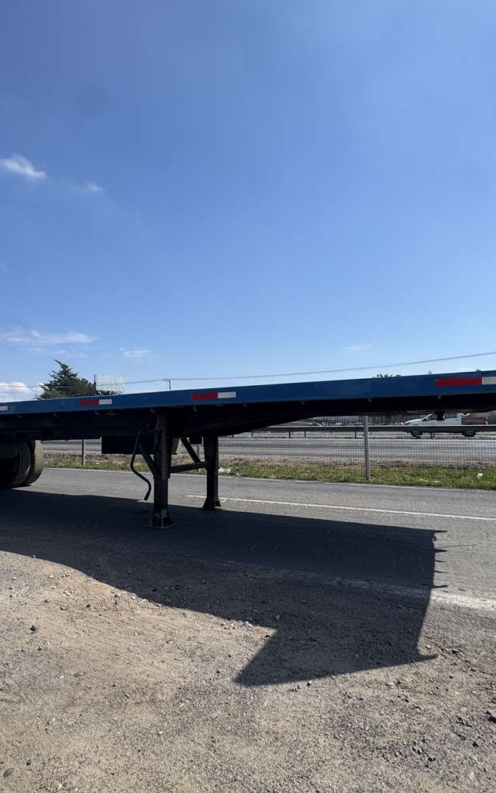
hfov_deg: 59.4
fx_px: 433
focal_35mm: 20
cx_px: 212
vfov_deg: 85.1
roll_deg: +0.4
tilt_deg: +3.6
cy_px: 397
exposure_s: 1/2208
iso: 50
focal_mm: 2.22
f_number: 2.2
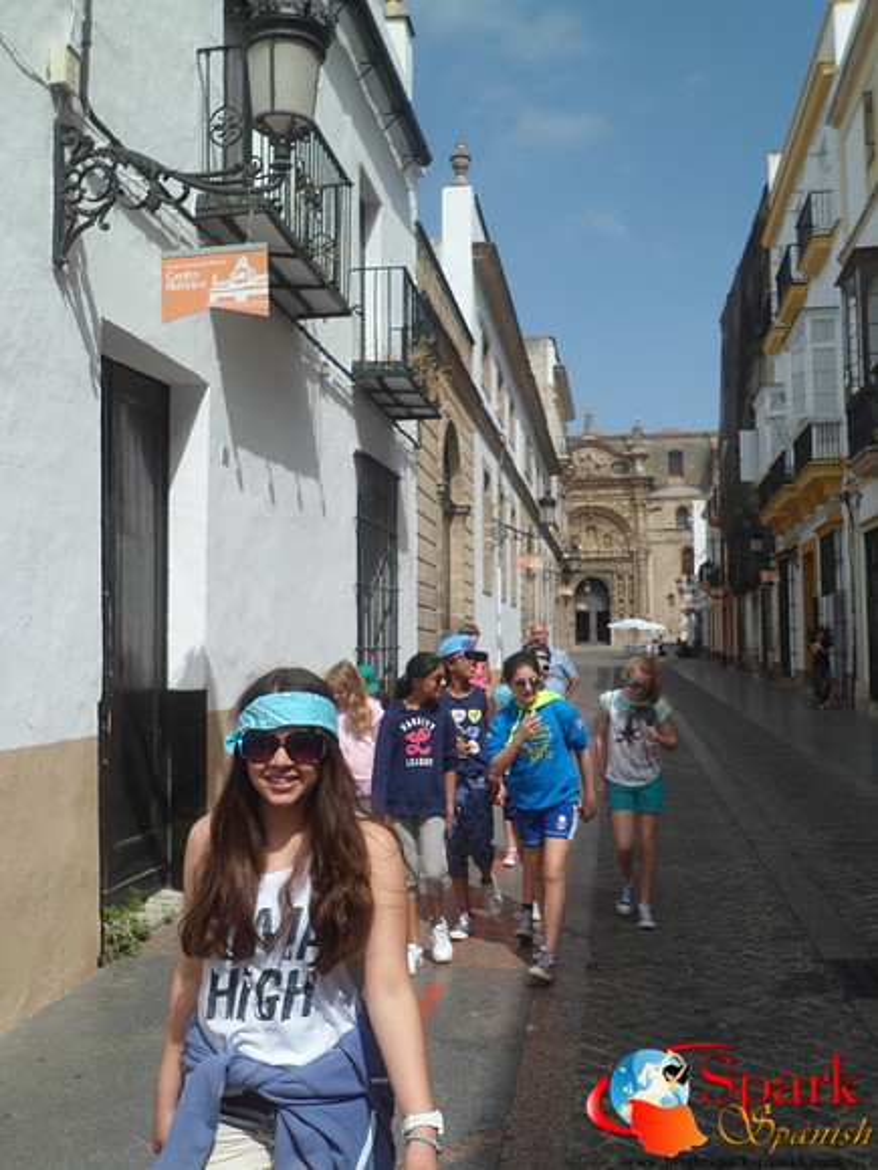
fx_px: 1217
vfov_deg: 51.4
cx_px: 439
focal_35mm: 36
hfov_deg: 39.7
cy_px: 585
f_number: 3.8
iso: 80
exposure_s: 1/1000
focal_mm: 6.6
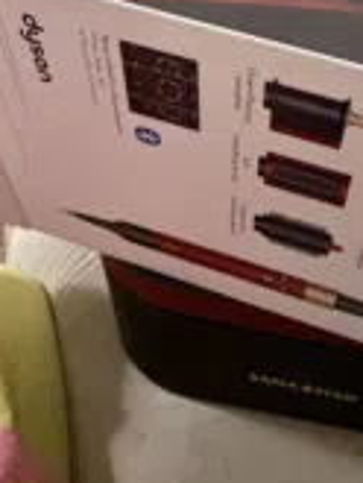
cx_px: 319
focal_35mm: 34
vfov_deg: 52.6
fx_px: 475
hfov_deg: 39.2
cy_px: 152
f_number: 2.2
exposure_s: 1/50
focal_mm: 2.22
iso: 800
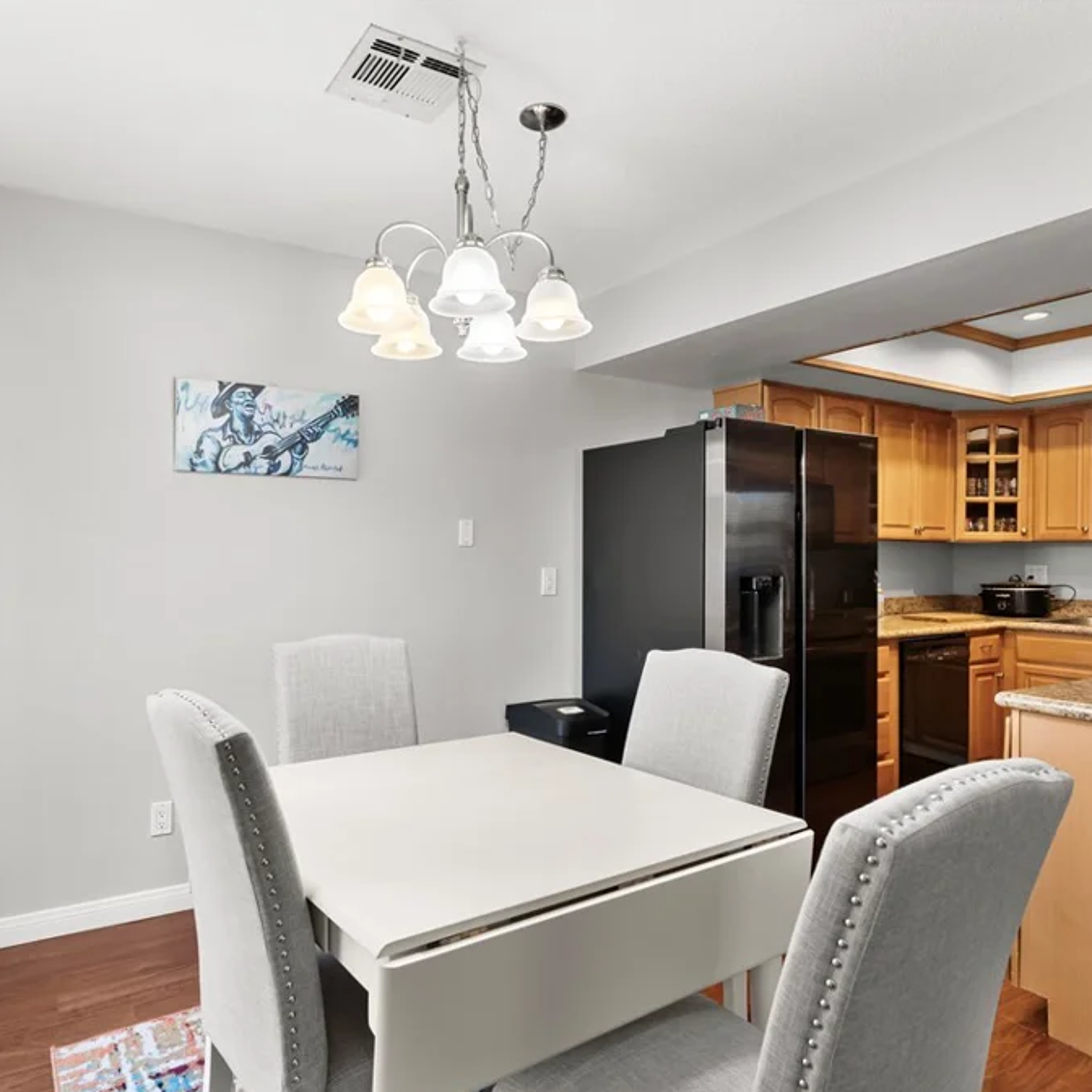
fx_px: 785
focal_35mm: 22
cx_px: 465
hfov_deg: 69.2
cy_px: 551
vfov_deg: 69.6
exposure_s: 1/40
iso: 500
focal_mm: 17
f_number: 8
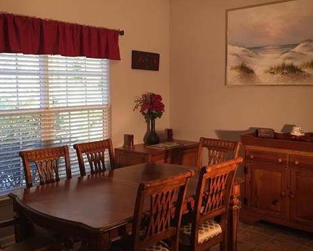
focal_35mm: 39
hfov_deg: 46.8
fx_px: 361
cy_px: 112
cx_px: 146
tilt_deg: -4.2
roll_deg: +0.3
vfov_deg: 38.2
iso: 32
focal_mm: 4.15
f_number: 2.2
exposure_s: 1/30
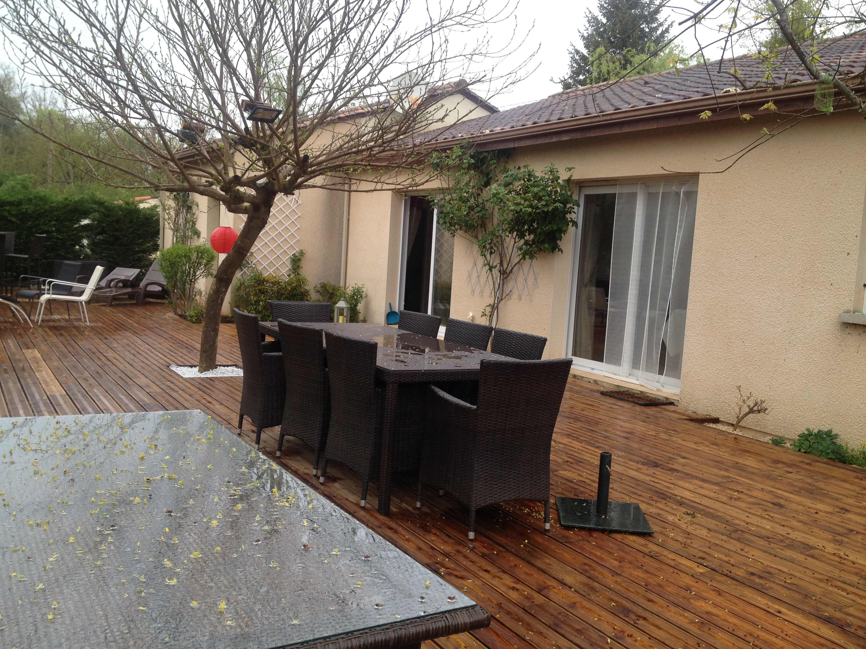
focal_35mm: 35
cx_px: 433
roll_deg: -2.2
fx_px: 876
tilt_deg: -7.2
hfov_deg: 52.6
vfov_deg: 40.7
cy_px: 324
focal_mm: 4.28
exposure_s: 1/204
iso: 50
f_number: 2.4
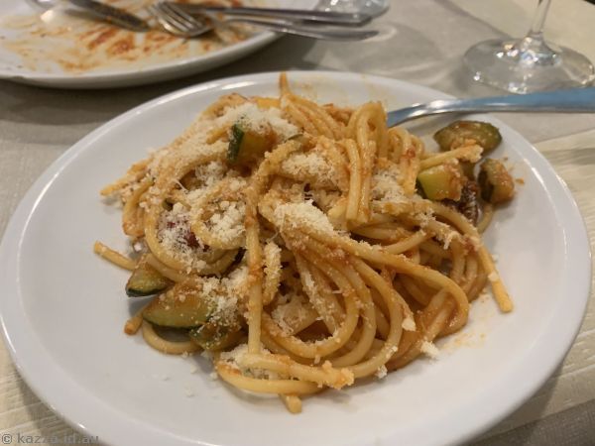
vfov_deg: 53.1
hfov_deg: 67.3
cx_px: 298
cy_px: 223
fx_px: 447
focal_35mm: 26
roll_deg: +3.4
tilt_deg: -40.9
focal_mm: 4.25
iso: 320
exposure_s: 1/50
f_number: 1.8
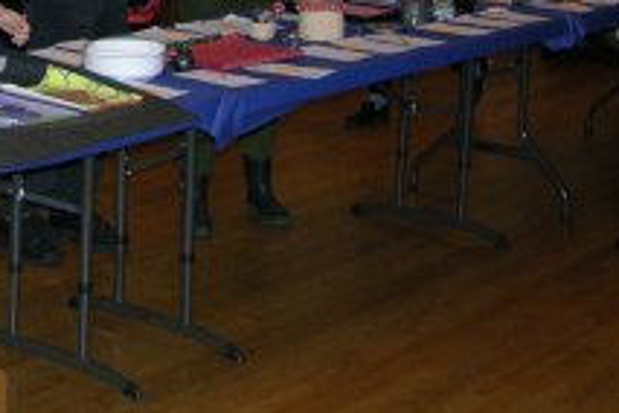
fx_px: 1633
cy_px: -118
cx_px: 0
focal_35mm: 95
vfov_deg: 13.9
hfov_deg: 20.8
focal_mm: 8.9
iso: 200
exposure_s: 1/60.1
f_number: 2.8
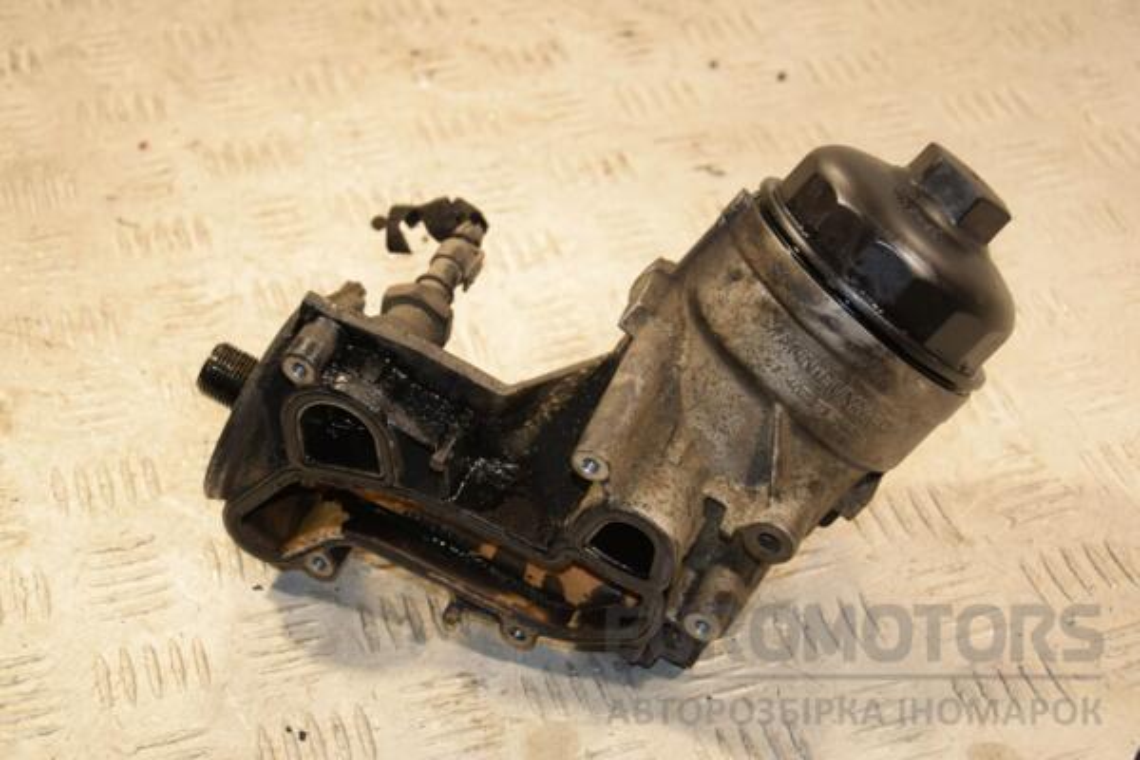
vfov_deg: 17.5
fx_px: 2470
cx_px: 570
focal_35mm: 78
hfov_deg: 26.0
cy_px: 380
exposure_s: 1/200
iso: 800
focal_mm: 52
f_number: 5.6
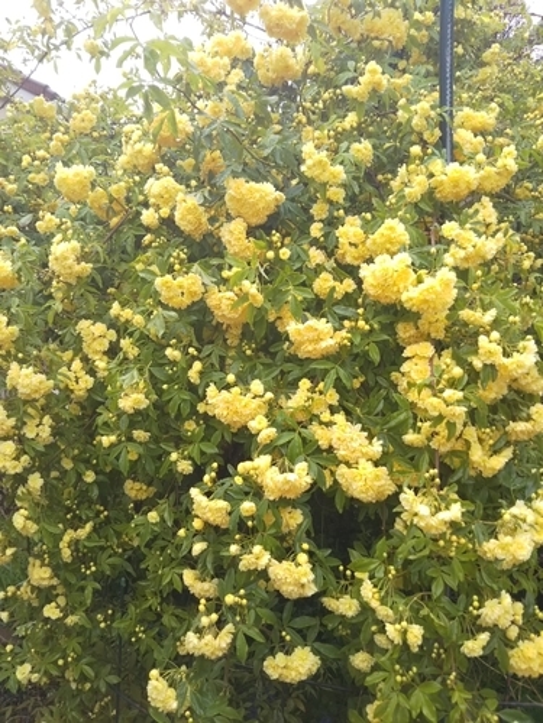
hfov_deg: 46.8
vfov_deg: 60.0
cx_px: 272
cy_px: 362
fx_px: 627
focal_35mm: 30
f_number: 2.2
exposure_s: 1/120
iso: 64
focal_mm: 4
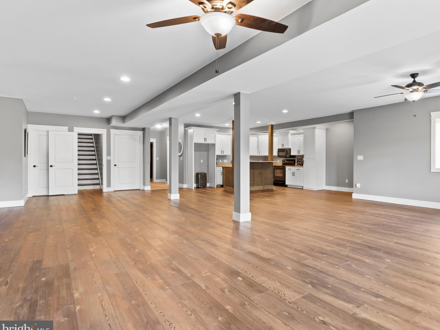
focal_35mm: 20
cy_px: 169
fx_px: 254
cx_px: 252
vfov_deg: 66.0
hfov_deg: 81.2
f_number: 8
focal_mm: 18
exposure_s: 1/3
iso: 500
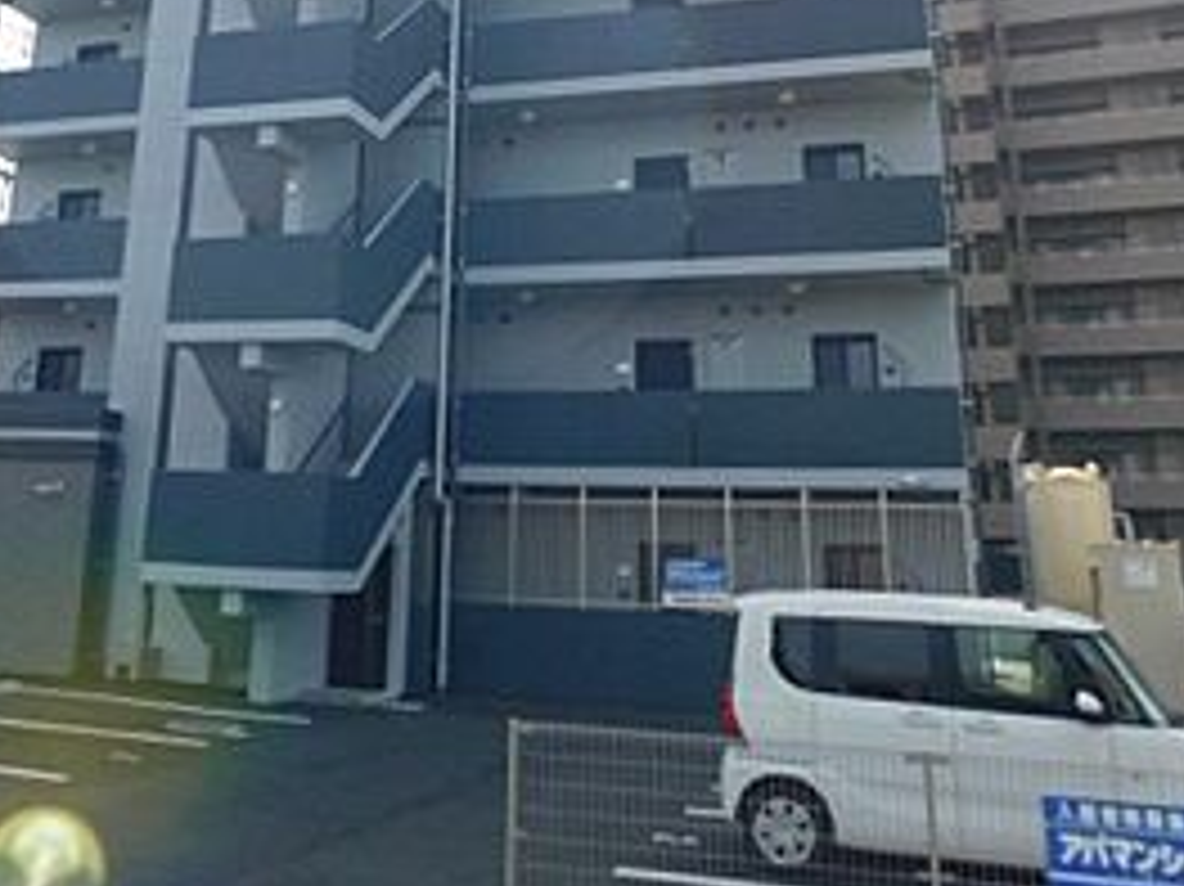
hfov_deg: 44.4
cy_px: 36
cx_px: 437
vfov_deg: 32.1
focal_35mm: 42
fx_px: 1436
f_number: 6
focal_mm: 4
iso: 125
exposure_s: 1/400
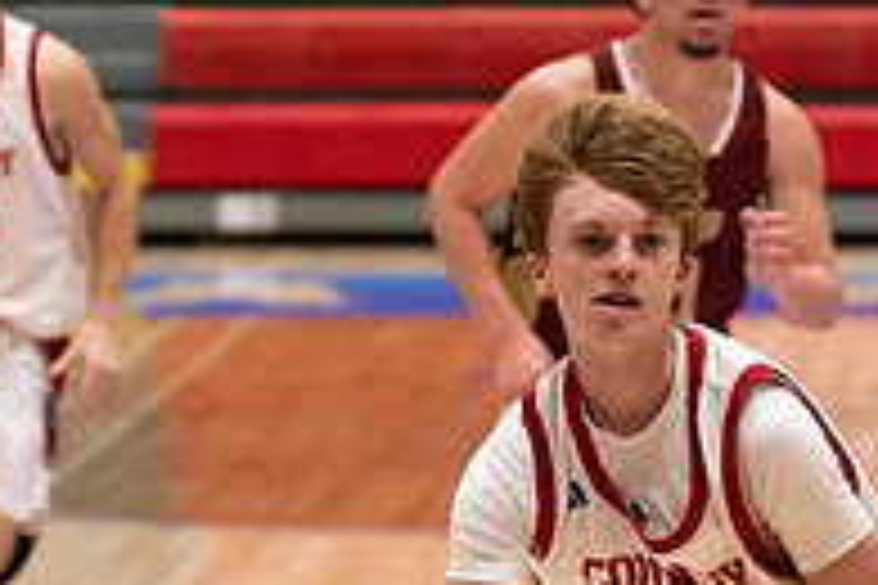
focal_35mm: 420
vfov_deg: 3.3
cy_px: 511
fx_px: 10243
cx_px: 633
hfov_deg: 4.9
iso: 4000
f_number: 2.8
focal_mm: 100
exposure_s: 1/1000
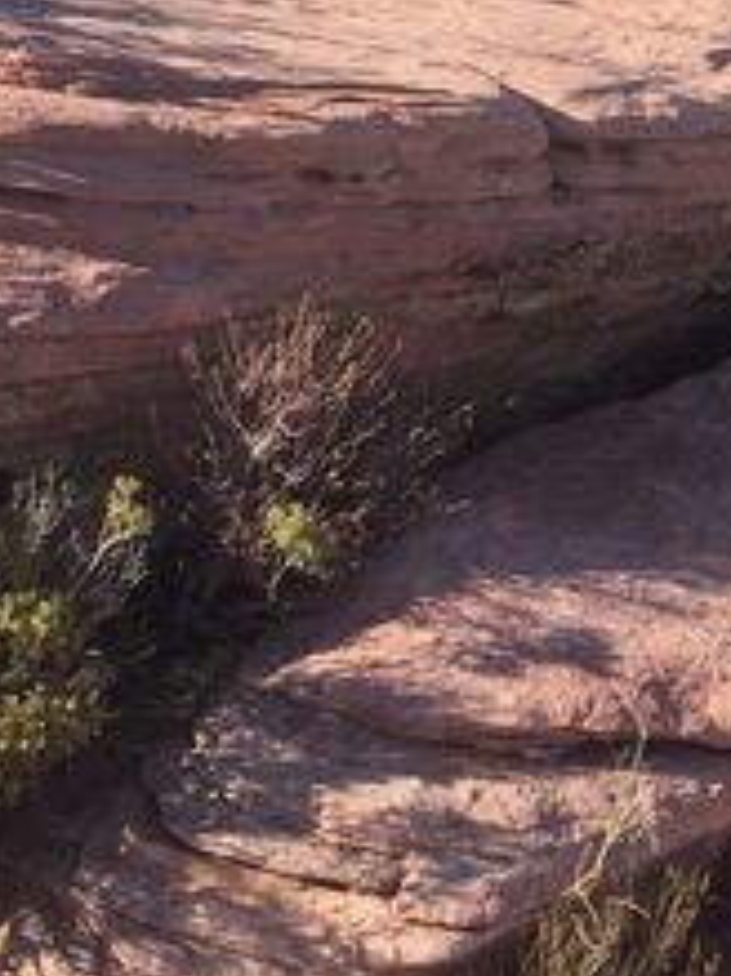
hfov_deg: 20.4
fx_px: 1945
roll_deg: +0.7
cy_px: -134
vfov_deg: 25.8
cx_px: 776
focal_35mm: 69
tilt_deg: -0.2
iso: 32
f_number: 2.2
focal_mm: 4.15
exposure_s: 1/1364
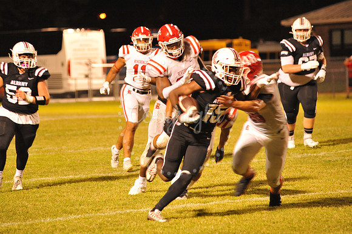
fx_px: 1954
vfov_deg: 6.9
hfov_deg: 10.3
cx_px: 176
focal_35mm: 200
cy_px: 117
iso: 5000
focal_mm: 200
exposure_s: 1/160
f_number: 5
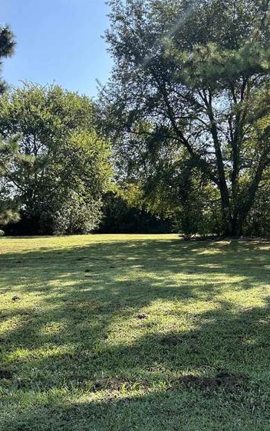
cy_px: 273
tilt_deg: -4.0
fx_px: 553
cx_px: 158
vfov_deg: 42.3
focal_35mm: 47
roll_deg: +0.3
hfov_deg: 27.4
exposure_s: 1/1058
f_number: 1.5
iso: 50
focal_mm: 5.7
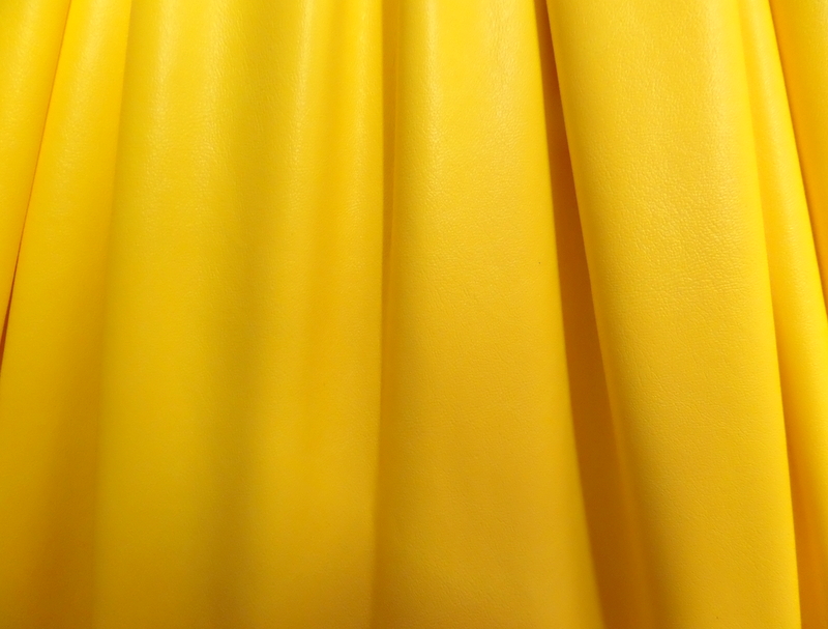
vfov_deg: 57.2
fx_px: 576
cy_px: 314
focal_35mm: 24
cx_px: 414
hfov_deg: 71.4
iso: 400
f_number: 3.2
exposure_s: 1/30
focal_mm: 4
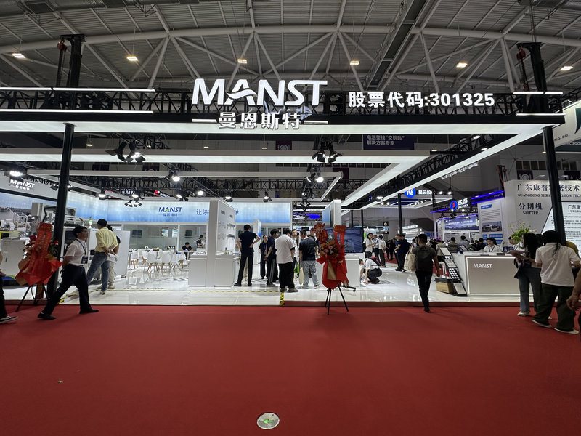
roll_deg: +0.0
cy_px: 218
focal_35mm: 14
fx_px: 235
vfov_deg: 85.7
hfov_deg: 102.1
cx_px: 290
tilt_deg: +5.5
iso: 40
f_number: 2.2
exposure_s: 1/196
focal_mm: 2.22
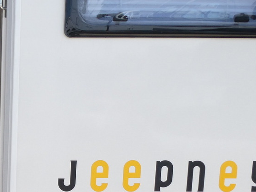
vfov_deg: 20.7
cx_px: -98
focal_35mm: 69
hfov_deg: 23.9
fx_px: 510
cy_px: 185
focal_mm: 4.3
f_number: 3.3
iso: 80
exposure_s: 1/500
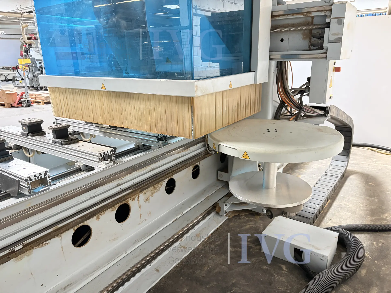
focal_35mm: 26
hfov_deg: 67.3
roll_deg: +1.8
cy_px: 146
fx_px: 294
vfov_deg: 53.1
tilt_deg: -15.9
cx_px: 196
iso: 500
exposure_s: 1/60
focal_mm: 5.96
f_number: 1.6
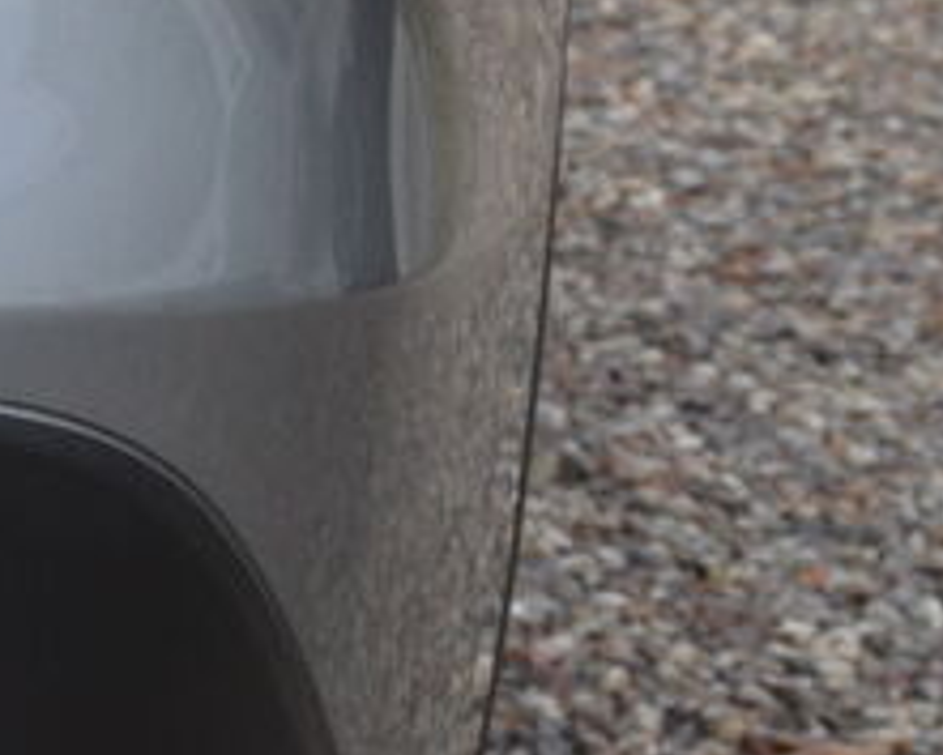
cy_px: -738
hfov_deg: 6.4
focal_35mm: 269
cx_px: -2159
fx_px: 7511
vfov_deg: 5.6
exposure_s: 1/200
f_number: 7.1
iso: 100
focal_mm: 22
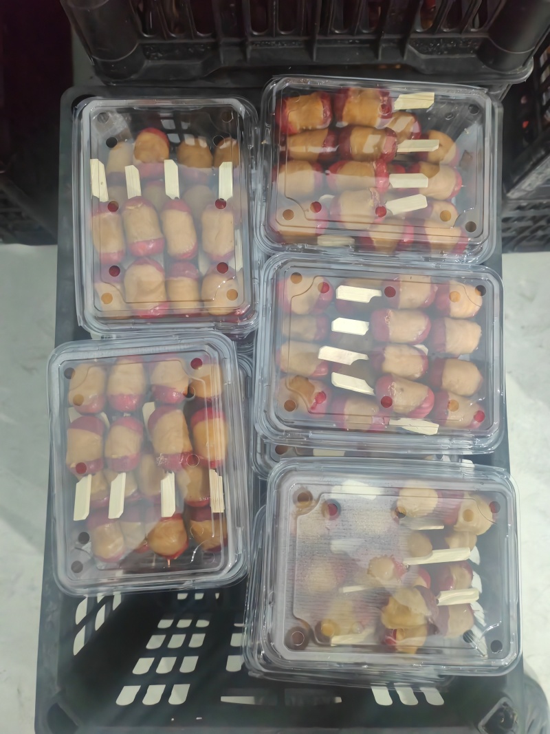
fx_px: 572
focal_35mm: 27
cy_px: 367
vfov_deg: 65.3
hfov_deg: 51.3
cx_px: 275
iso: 4000
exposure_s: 1/33
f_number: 1.9
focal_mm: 5.52
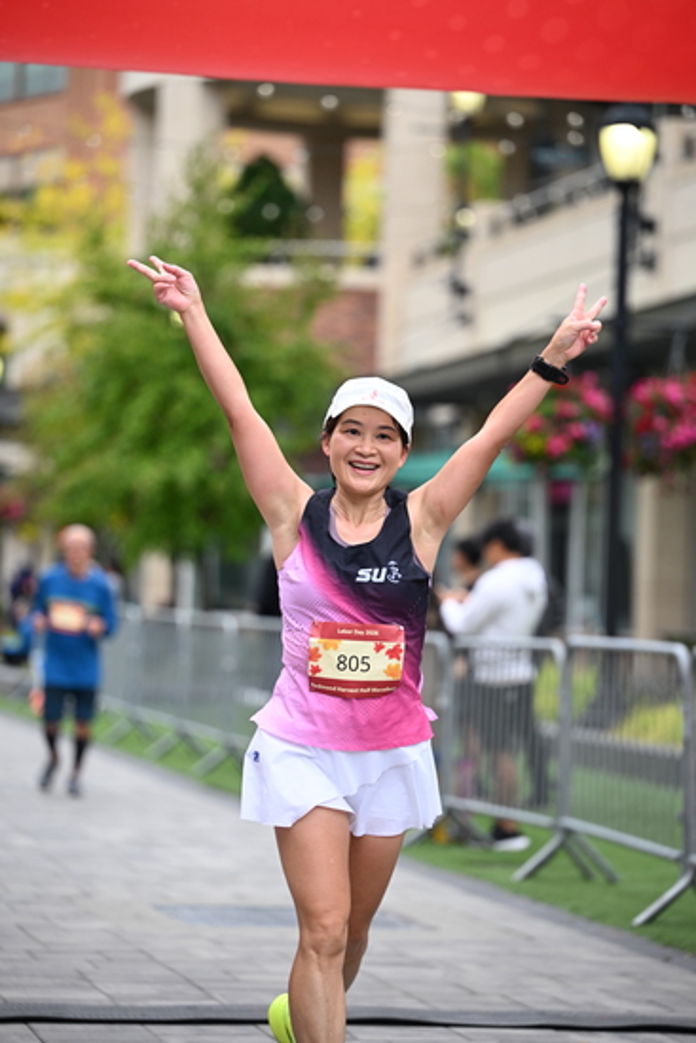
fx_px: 3912
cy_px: 522
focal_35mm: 135
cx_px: 348
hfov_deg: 10.2
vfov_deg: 15.2
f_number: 2.8
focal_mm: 135
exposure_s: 1/2000
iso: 640
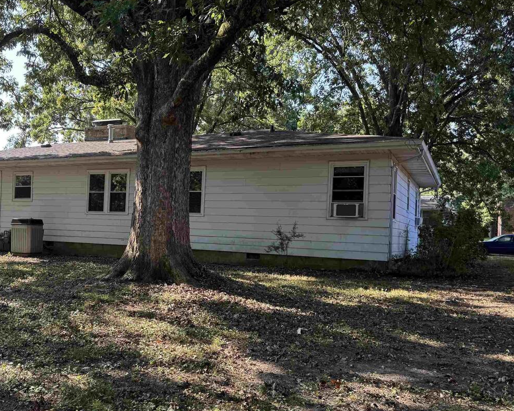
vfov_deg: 43.3
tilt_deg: -0.9
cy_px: 223
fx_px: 517
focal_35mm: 34
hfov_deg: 51.3
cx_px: 151
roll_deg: -2.3
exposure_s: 1/397
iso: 80
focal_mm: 6.76
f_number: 1.78
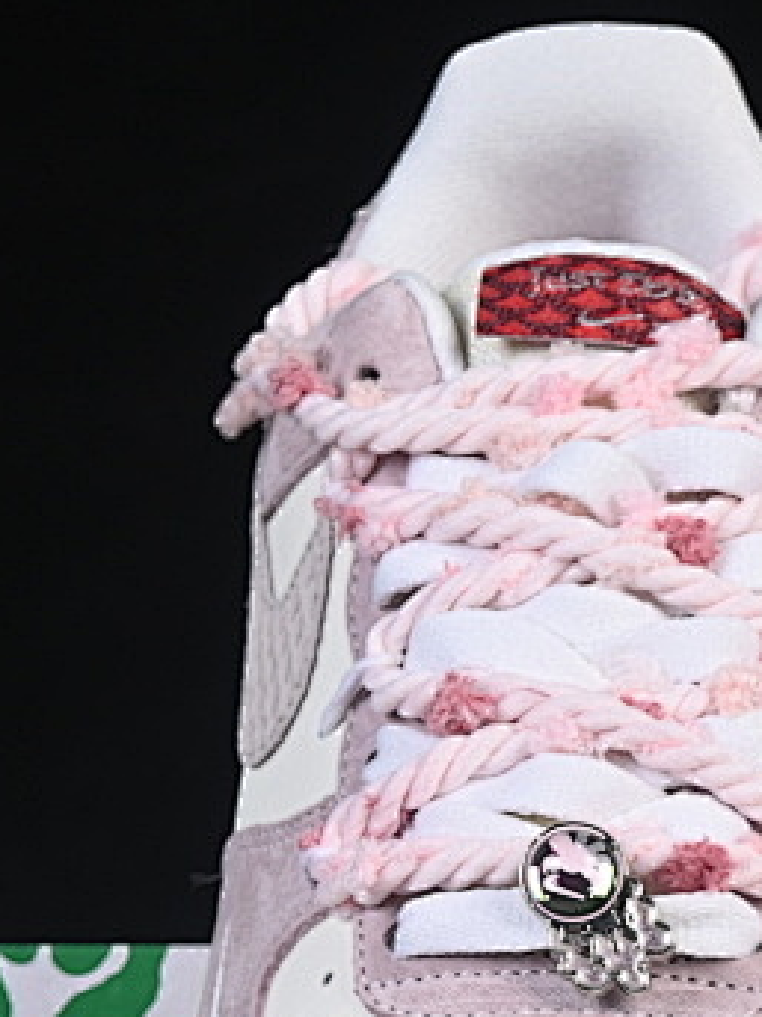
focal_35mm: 227
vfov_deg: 8.7
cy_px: 990
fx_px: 6667
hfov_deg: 6.5
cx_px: 884
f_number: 8
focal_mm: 50
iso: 160
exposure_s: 1/80
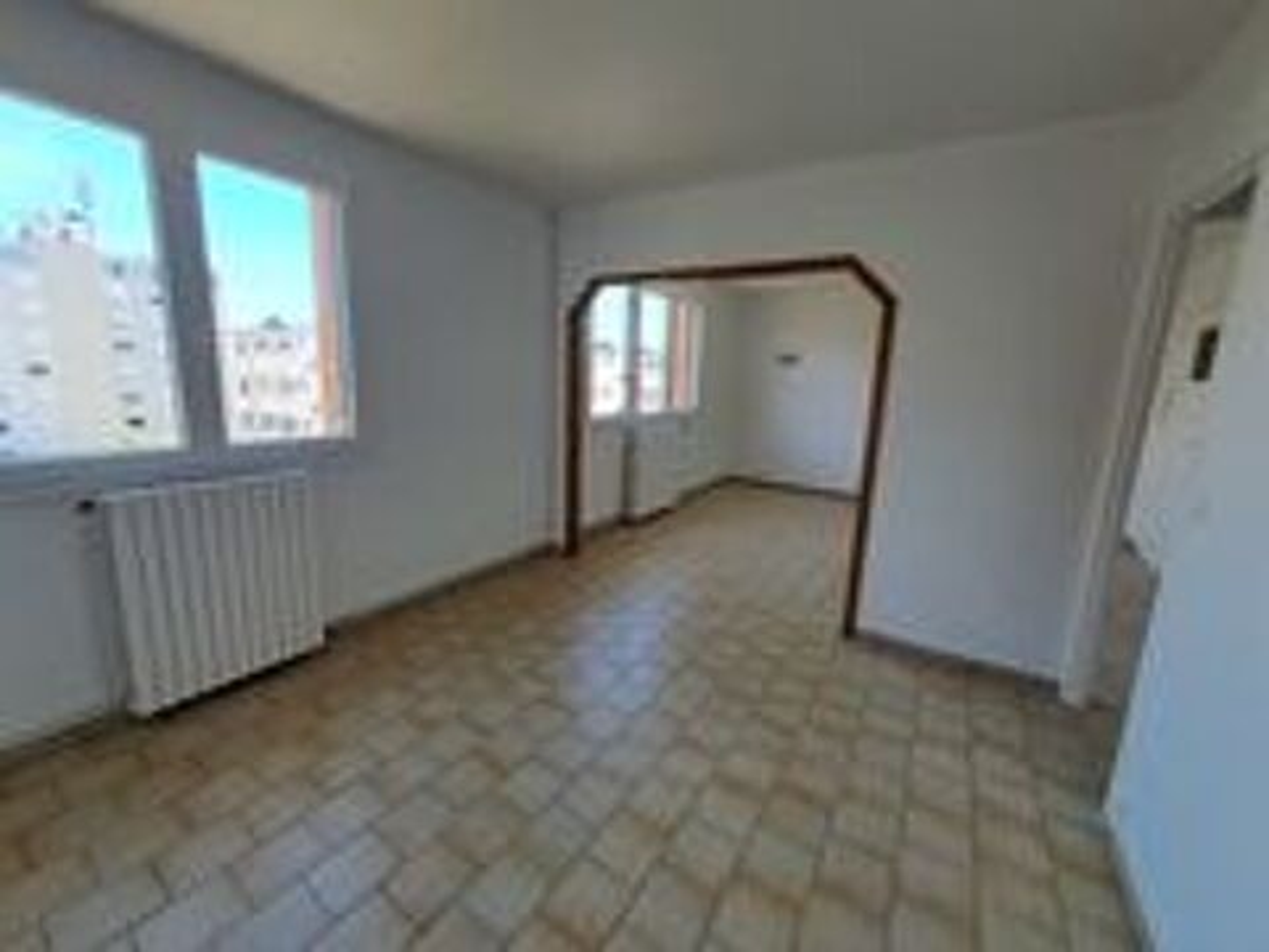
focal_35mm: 13
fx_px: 477
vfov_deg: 89.9
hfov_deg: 106.2
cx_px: 634
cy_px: 476
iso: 40
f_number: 2.2
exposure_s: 1/191
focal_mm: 1.42
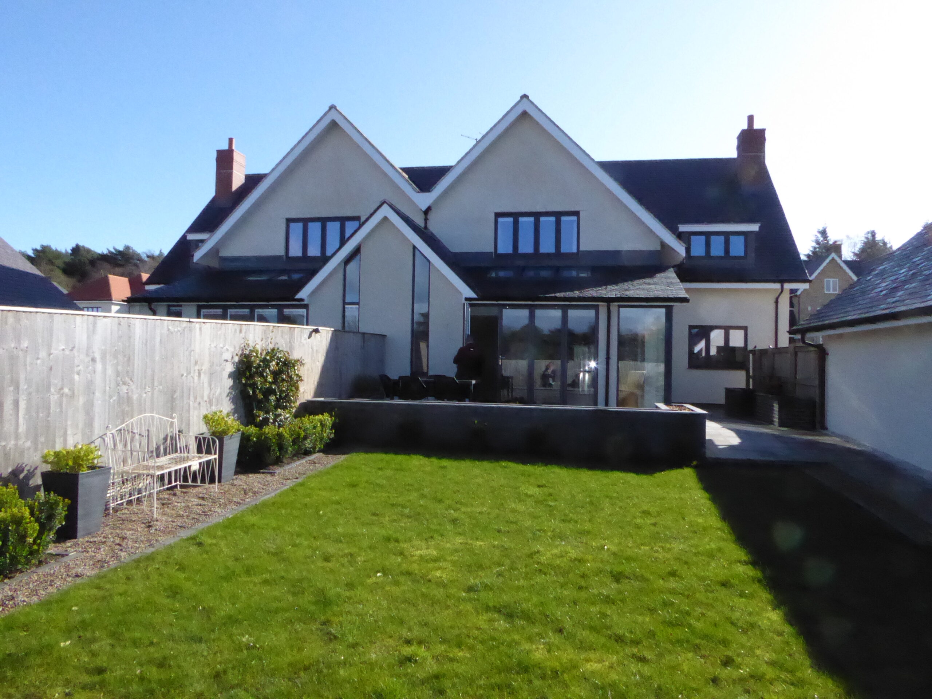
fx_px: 646
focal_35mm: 24
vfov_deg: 56.8
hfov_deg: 71.6
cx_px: 466
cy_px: 350
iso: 1600
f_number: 7.1
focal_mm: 4.3
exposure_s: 1/1600
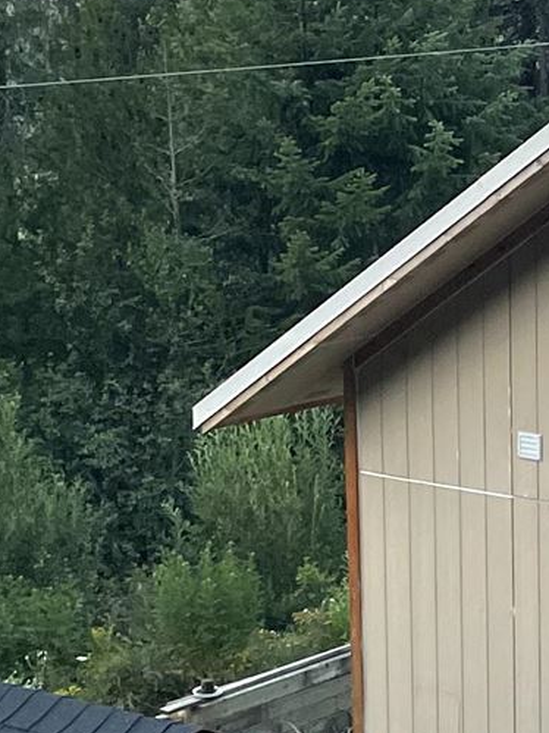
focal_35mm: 120
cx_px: 1072
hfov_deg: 11.3
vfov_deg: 16.4
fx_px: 2539
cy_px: 378
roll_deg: -0.7
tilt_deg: -9.1
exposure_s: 1/121
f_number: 1.6
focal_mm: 4.2
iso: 125
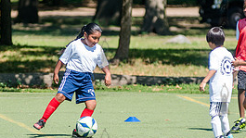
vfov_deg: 2.3
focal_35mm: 533
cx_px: 86
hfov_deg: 4.1
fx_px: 3476
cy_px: 82
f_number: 4
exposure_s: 1/1250
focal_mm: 200
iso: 200
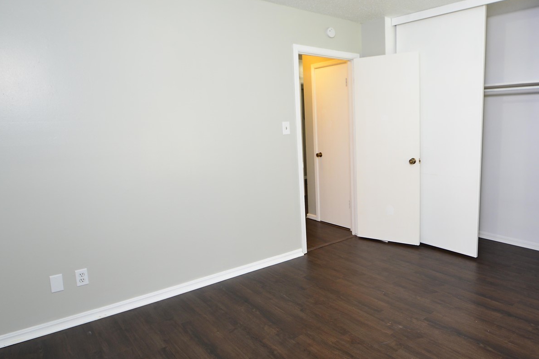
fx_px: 359
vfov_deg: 53.2
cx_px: 363
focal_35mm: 24
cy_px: 182
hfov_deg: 71.4
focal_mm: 14
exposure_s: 1/8
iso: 500
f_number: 9
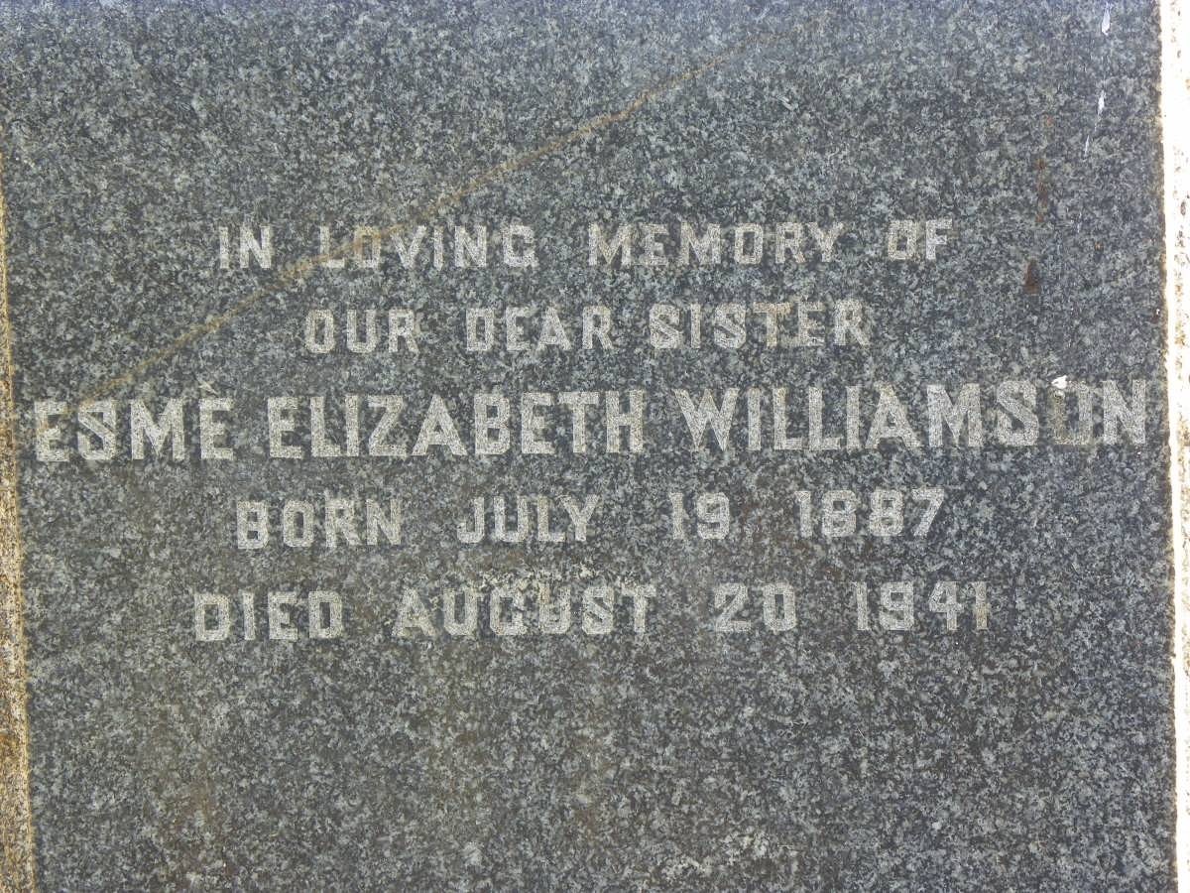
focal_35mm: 144
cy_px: 446
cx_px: 595
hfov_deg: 13.7
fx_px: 4950
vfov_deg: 10.3
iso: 80
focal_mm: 25.7
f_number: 4.5
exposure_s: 1/50
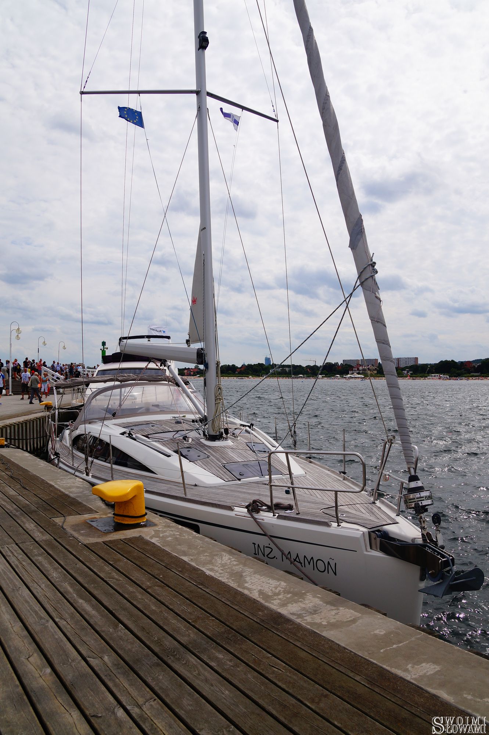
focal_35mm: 27
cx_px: 244
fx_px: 551
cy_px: 368
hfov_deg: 47.9
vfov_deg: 67.4
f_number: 8
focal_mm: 18
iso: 100
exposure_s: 1/500
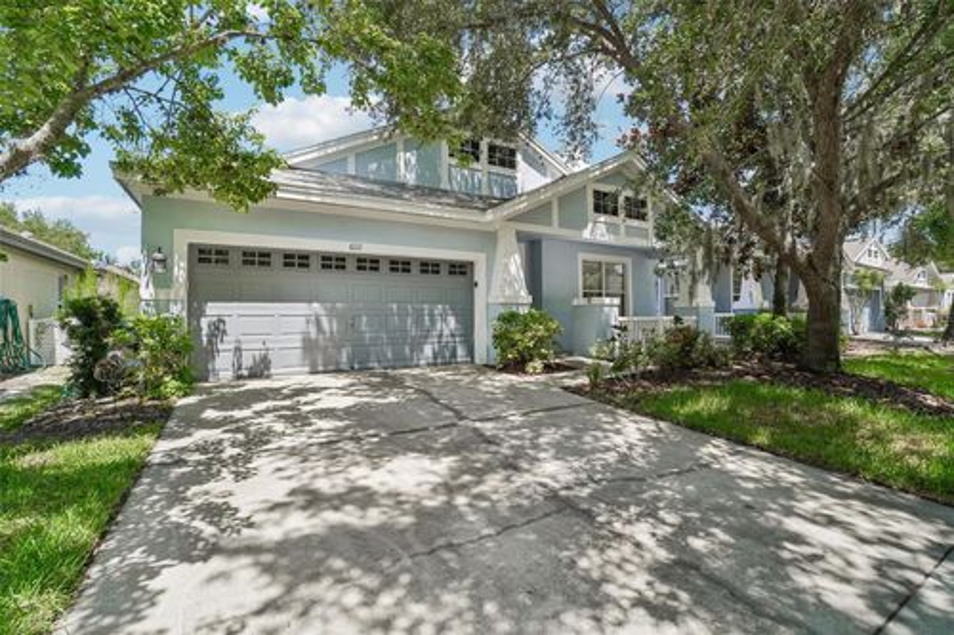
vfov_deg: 77.3
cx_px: 477
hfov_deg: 100.4
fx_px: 397
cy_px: 318
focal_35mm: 15
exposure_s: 1/90
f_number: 8
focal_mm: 10
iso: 100
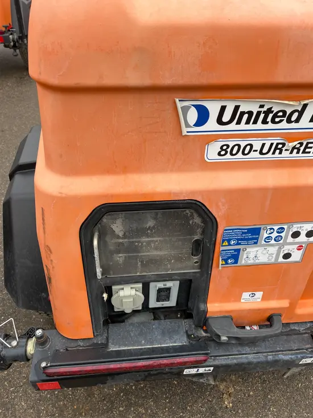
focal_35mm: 26
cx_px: 156
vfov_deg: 67.3
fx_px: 313
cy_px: 209
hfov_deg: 53.1
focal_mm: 5.1
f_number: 1.6
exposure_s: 1/256
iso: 40
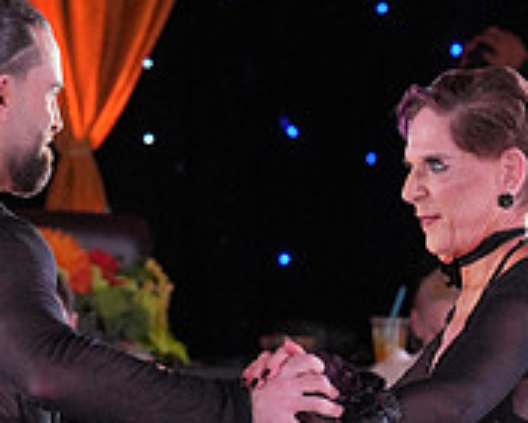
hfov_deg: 4.8
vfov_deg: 3.8
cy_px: 567
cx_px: 244
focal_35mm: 403
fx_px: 6301
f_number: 4
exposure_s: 1/400
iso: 1600
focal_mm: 87
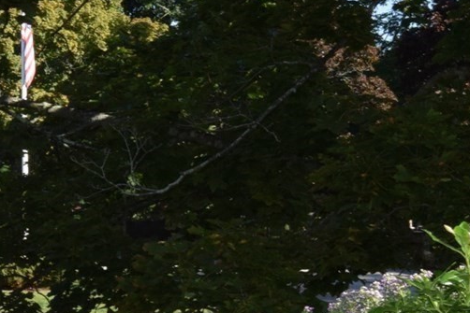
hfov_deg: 20.5
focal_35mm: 98
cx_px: 72
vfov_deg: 13.8
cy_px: 315
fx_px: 1280
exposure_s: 1/200
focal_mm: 16
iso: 400
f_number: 13
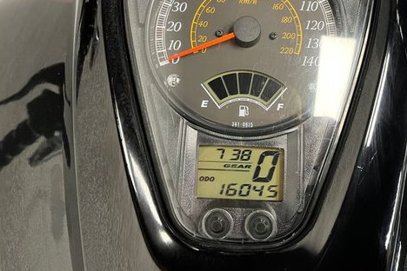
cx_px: 256
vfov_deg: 35.4
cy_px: 81
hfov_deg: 51.3
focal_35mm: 37
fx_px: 418
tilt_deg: -56.5
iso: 400
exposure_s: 1/50
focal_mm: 5.1
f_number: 1.6
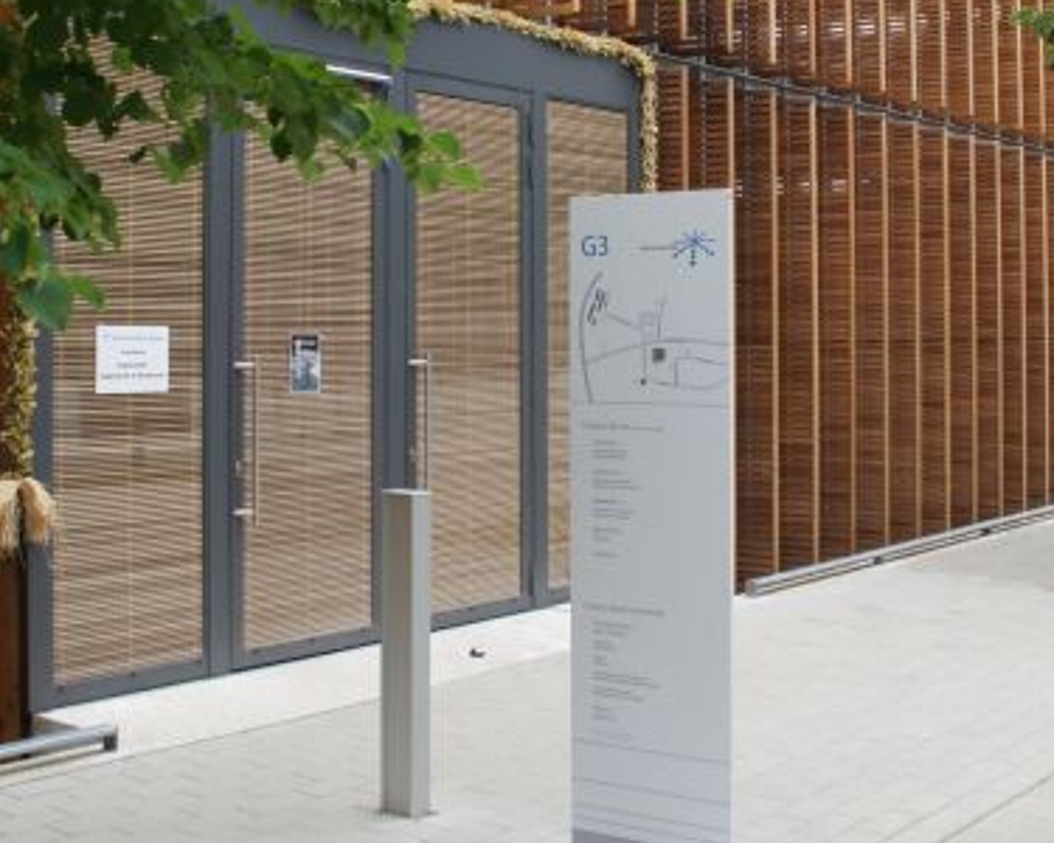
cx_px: 540
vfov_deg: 27.8
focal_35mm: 54
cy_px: 242
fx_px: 1684
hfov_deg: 34.7
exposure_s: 1/60
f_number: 5
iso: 100
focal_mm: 18
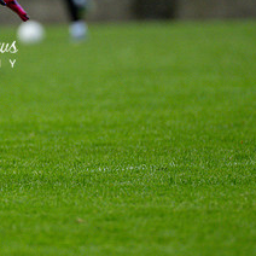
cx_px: -64
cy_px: 25
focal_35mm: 1048
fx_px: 8769
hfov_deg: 1.7
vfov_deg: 1.7
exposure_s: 1/6400
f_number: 2.8
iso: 1100
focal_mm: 300
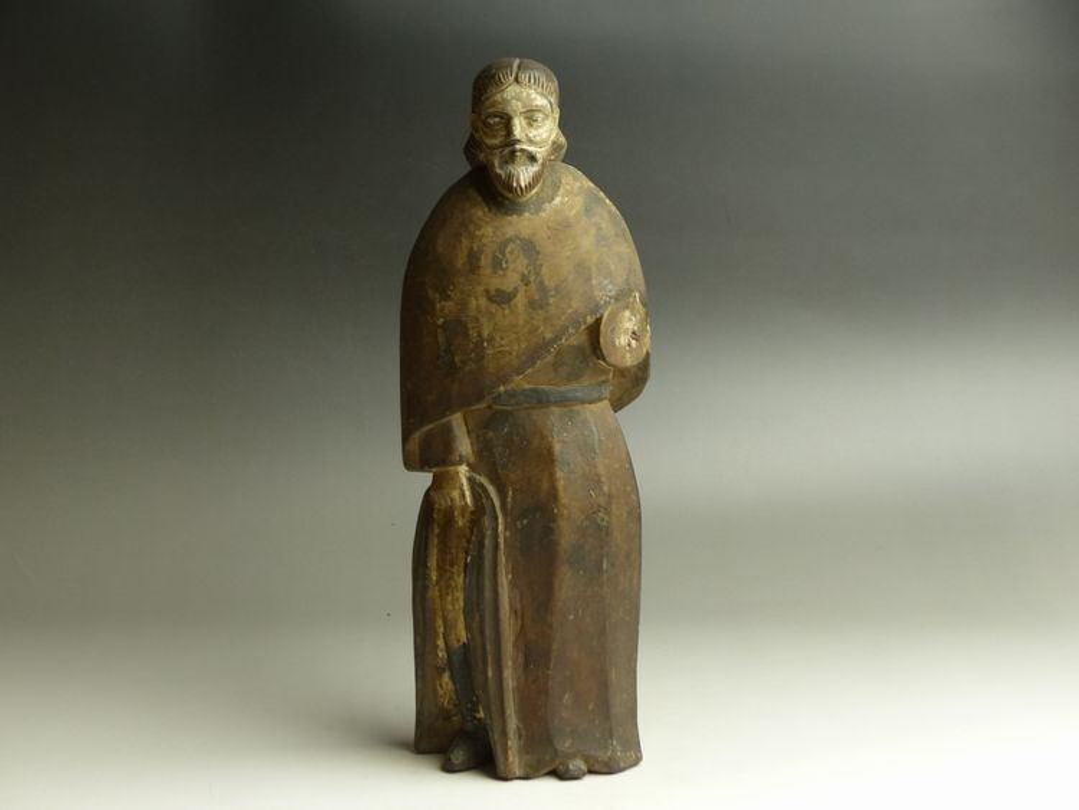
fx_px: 2339
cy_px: 405
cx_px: 540
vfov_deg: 19.6
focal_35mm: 75
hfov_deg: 26.0
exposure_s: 1/25
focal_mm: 13.5
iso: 200
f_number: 3.5
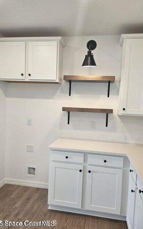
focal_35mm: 26
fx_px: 162
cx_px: 70
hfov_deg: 47.6
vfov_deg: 70.4
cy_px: 117
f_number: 1.8
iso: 80
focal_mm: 5
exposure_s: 1/120
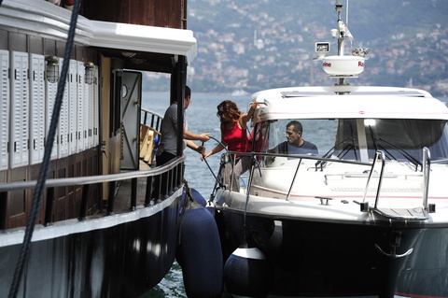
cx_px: 224
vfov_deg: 6.9
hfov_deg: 10.3
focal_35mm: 200
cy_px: 149
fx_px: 2486
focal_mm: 200
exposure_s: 1/3200
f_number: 5.6
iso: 800
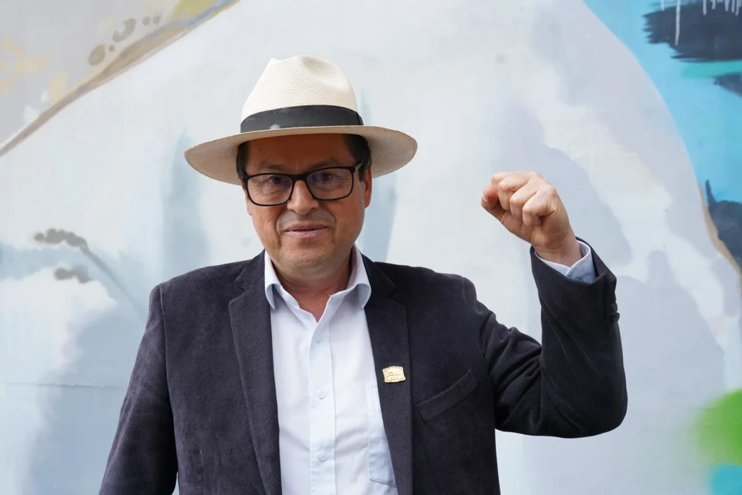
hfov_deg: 46.6
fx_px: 861
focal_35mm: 42
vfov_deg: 32.0
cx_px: 371
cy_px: 248
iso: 250
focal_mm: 41.8
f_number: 6.3
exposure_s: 1/60
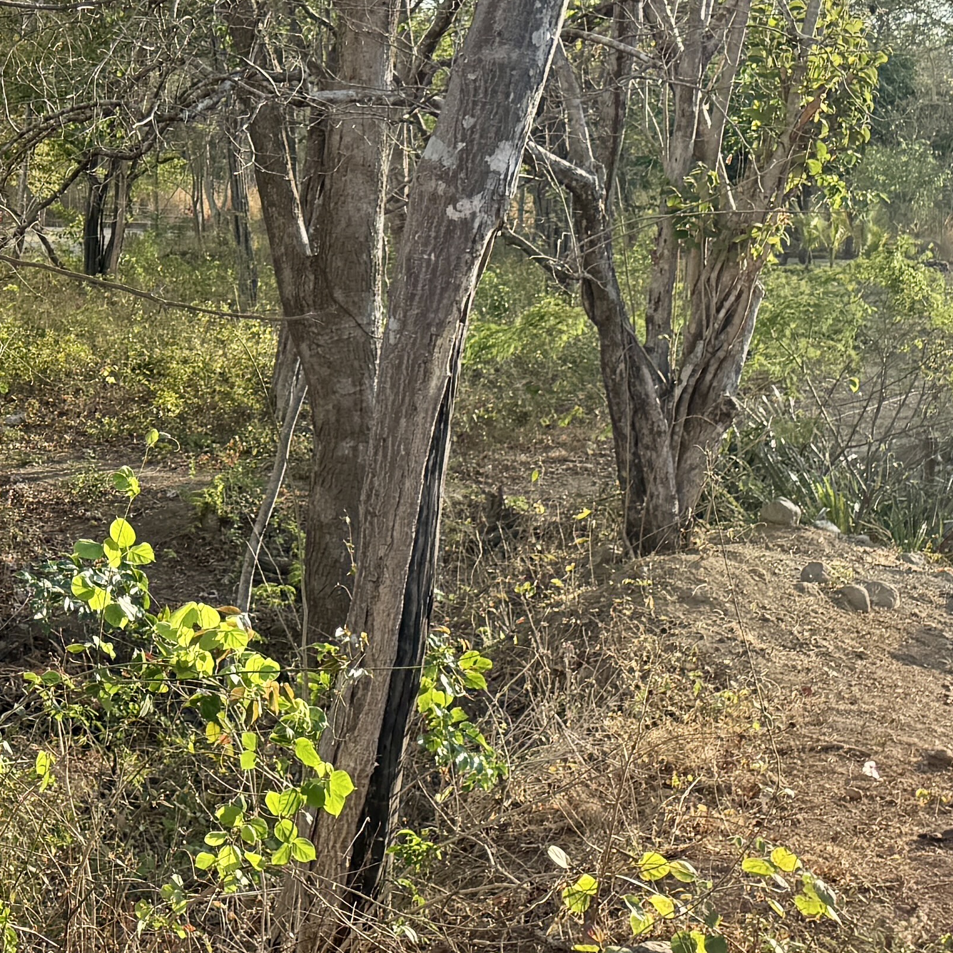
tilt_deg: -5.6
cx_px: -338
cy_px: 252
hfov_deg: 20.7
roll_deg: -2.7
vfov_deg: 22.9
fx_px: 2336
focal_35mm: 75
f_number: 1.78
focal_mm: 6.76
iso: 100
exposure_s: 1/1653
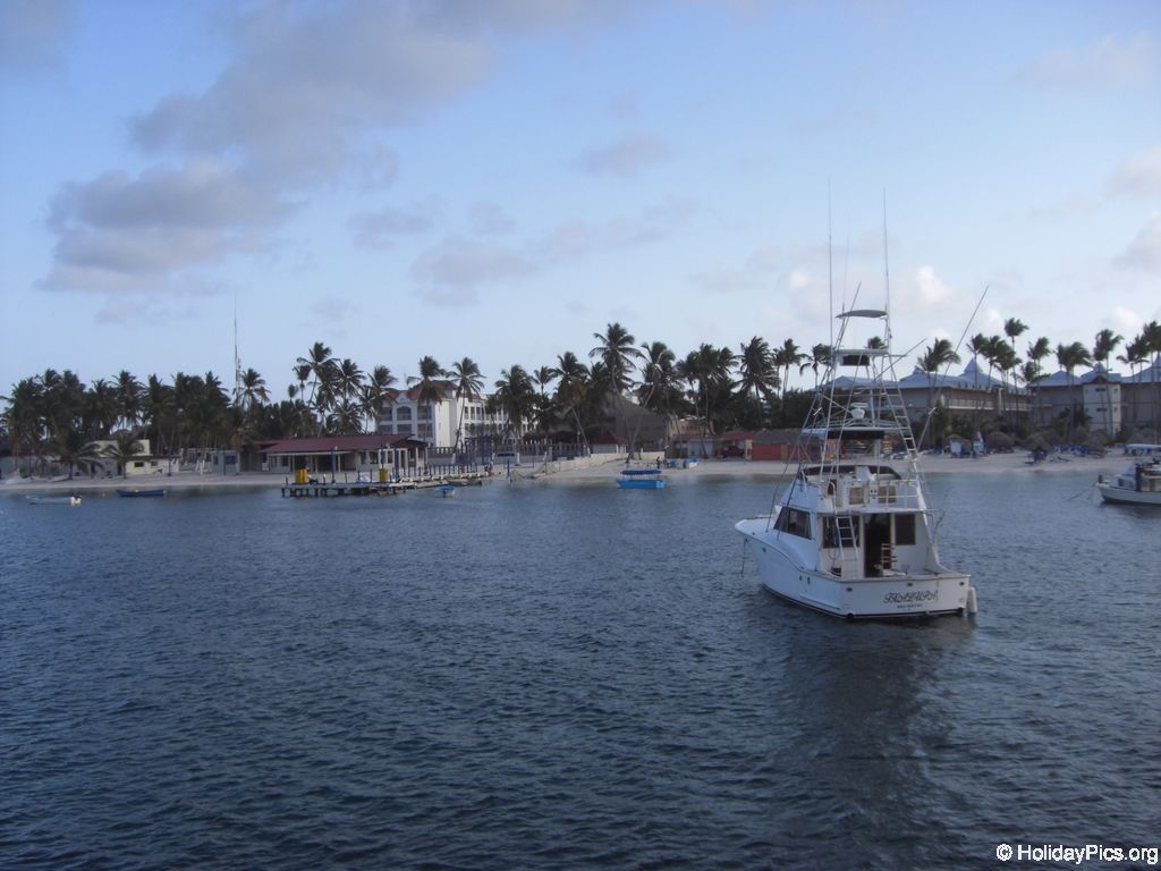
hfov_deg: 49.0
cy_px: 436
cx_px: 580
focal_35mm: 38
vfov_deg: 37.7
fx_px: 1274
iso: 64
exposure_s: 1/640
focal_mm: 6.2
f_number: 2.7
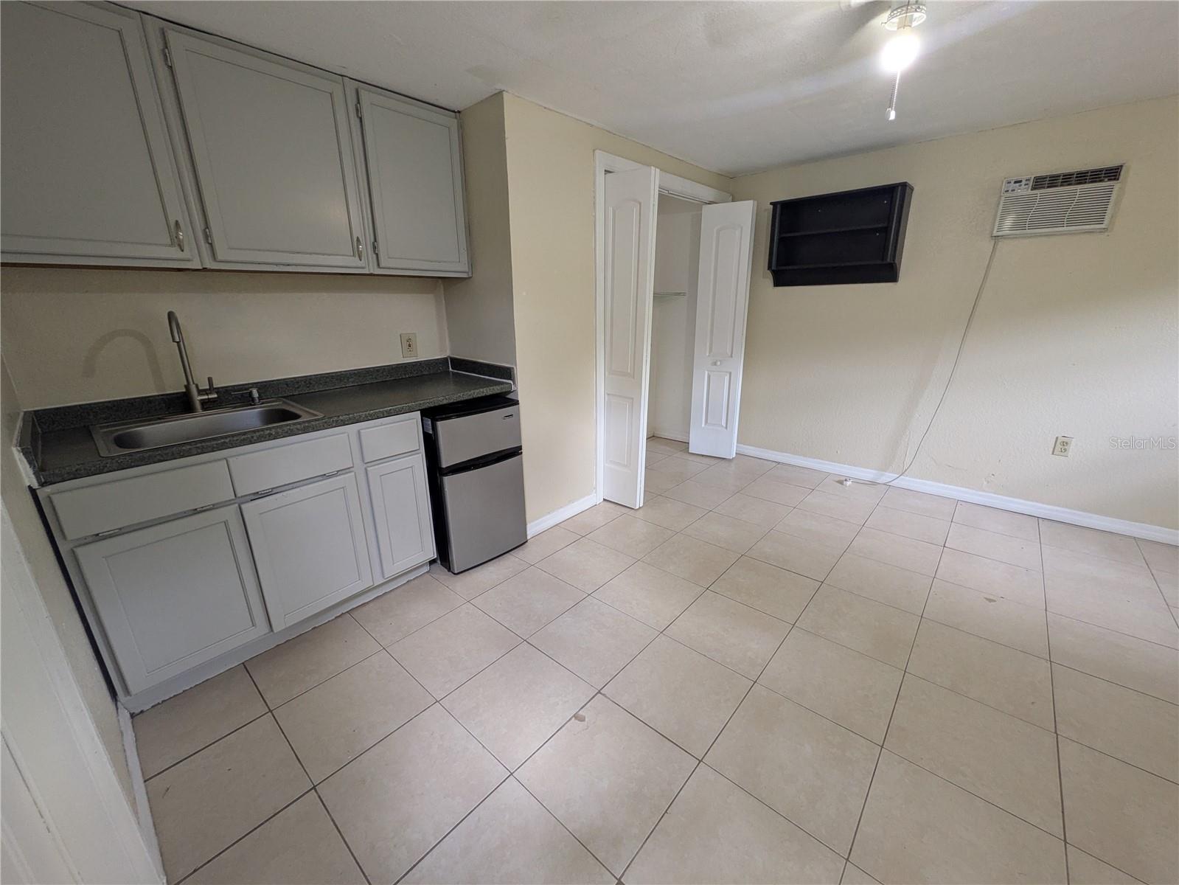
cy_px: 442
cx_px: 590
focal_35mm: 14
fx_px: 477
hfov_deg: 102.1
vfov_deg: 85.7
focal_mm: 1.83
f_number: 2.2
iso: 143
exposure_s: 1/24
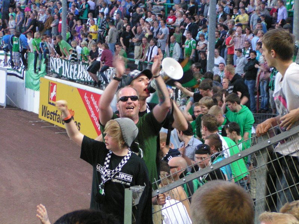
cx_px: 150
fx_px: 985
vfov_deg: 13.0
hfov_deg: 17.3
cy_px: 112
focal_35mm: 114
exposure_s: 1/15
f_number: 3.5
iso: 200
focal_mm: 17.4
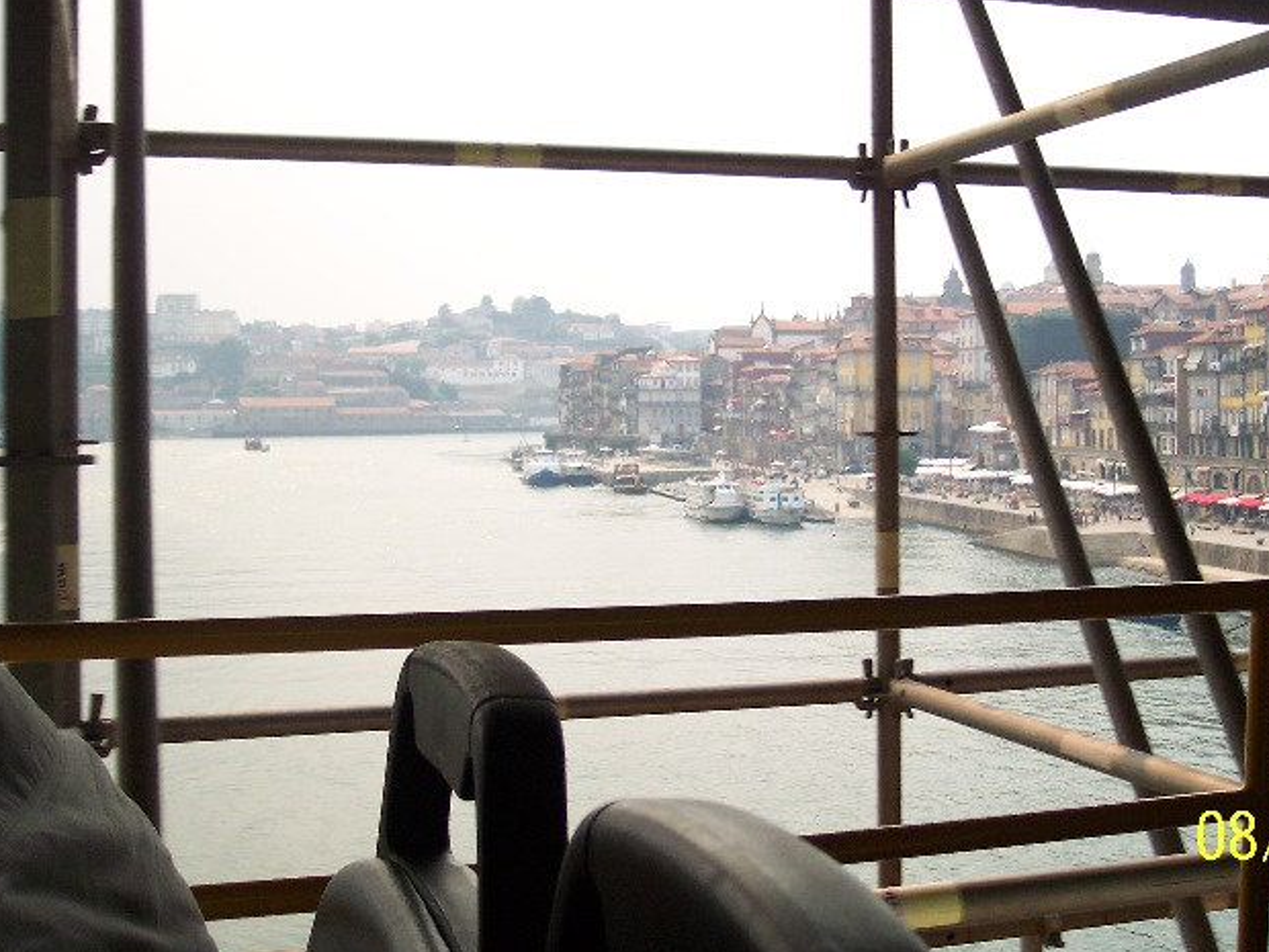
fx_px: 1796
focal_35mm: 49
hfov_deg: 38.7
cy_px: 375
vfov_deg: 29.6
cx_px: 776
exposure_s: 1/700
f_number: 2.8
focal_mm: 8
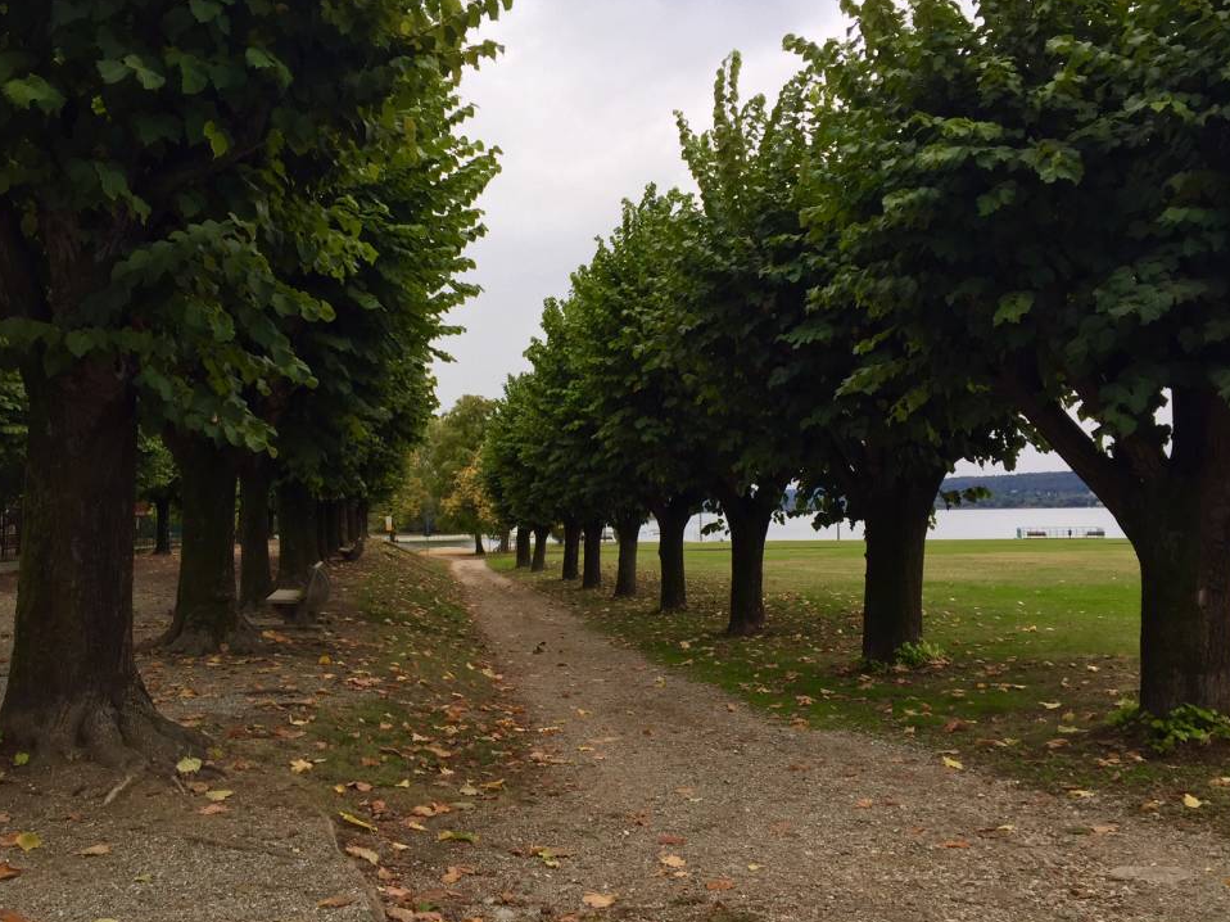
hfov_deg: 58.3
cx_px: 584
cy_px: 437
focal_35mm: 31
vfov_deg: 45.4
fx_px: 1101
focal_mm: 4.15
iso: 32
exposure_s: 1/321
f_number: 2.2
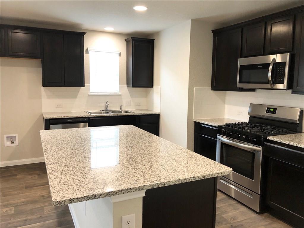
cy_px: 114
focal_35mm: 28
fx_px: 246
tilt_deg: -7.5
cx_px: 152
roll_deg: -0.5
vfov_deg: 49.7
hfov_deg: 63.4
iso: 64
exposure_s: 1/15
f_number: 1.8
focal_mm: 4
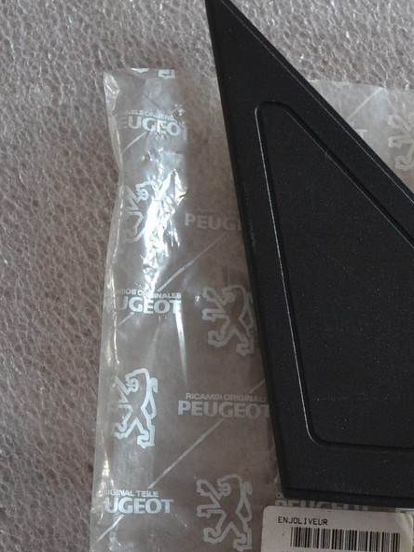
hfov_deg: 18.6
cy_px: 358
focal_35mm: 79
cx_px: 285
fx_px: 1258
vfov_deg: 24.6
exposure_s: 1/60
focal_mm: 24
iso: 900
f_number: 4
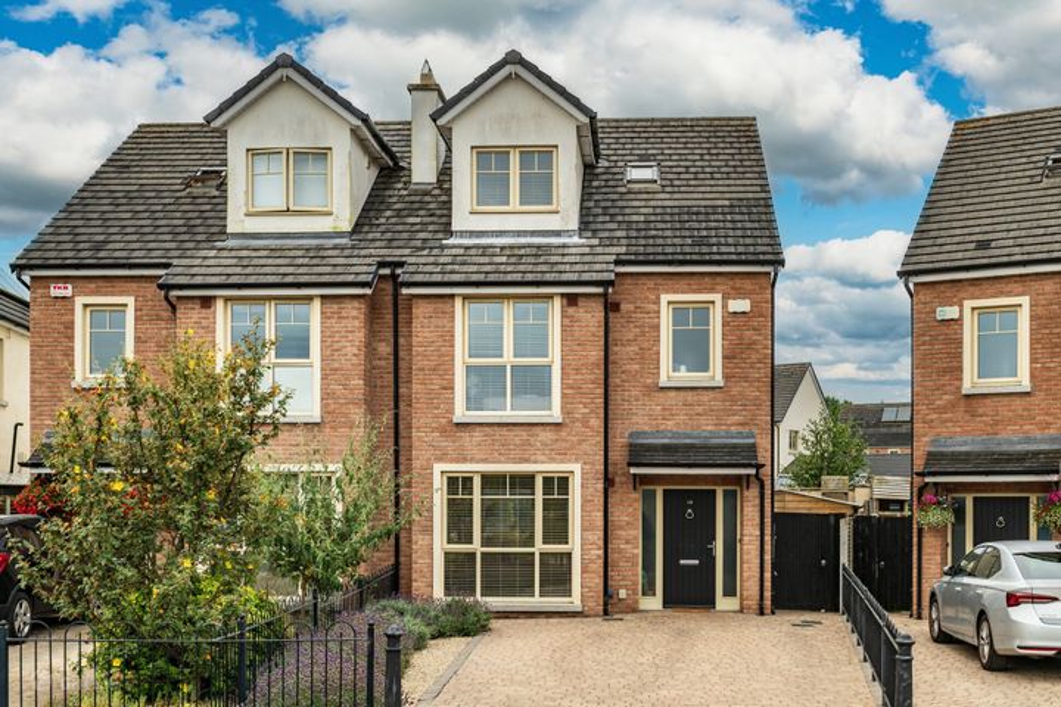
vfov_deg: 37.9
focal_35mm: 35
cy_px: 354
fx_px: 1031
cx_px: 530
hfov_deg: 54.4
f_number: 5.6
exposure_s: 1/2000
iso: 640
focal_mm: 35
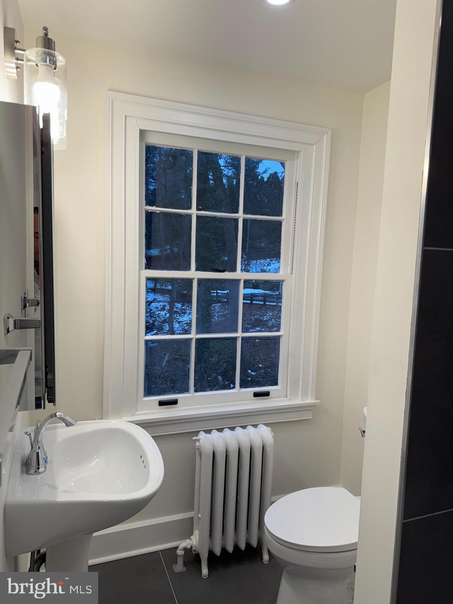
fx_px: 419
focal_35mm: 24
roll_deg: -1.8
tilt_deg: -5.4
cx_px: 226
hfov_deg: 56.8
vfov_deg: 71.6
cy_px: 302
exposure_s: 1/343
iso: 80
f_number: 1.78
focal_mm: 6.76
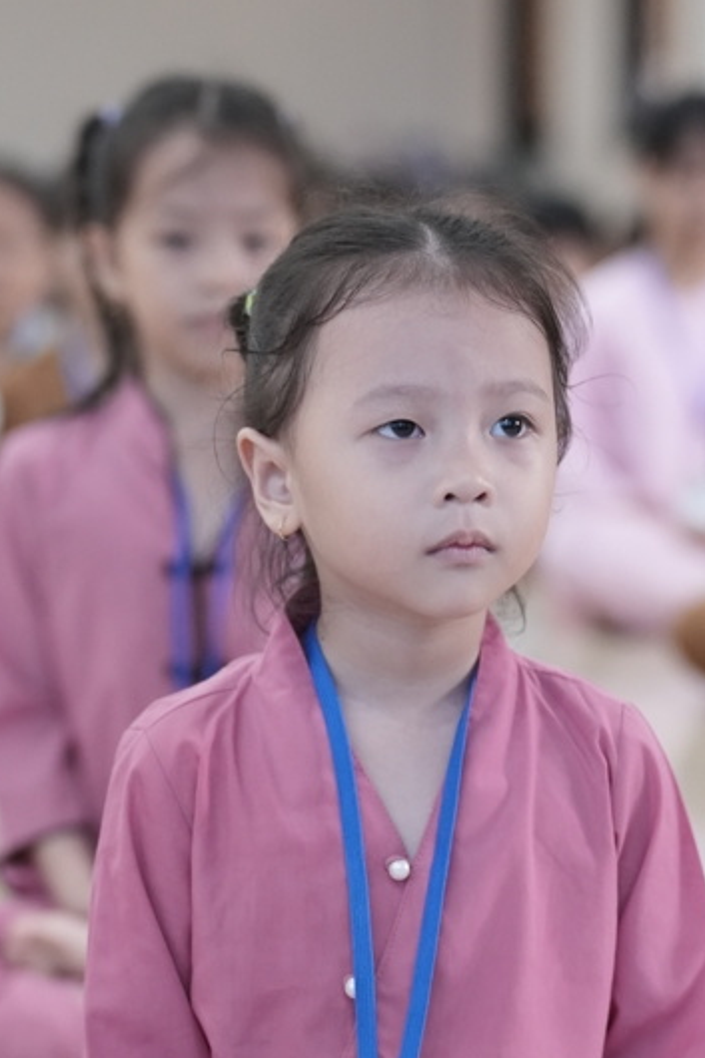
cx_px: 443
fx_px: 4056
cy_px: 662
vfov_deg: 14.9
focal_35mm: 138
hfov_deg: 9.9
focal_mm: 75
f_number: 2.8
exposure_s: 1/200
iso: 4000
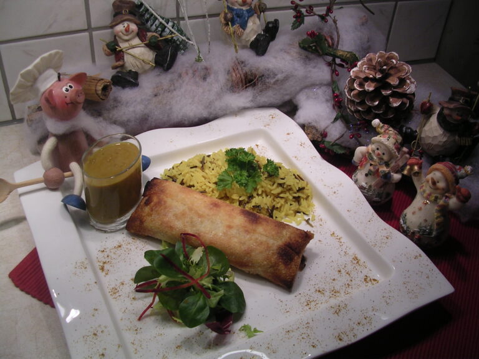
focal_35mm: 38
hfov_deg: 49.0
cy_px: 180
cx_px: 240
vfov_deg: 37.7
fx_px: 526
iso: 100
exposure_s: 1/59
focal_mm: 5.8
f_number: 2.8
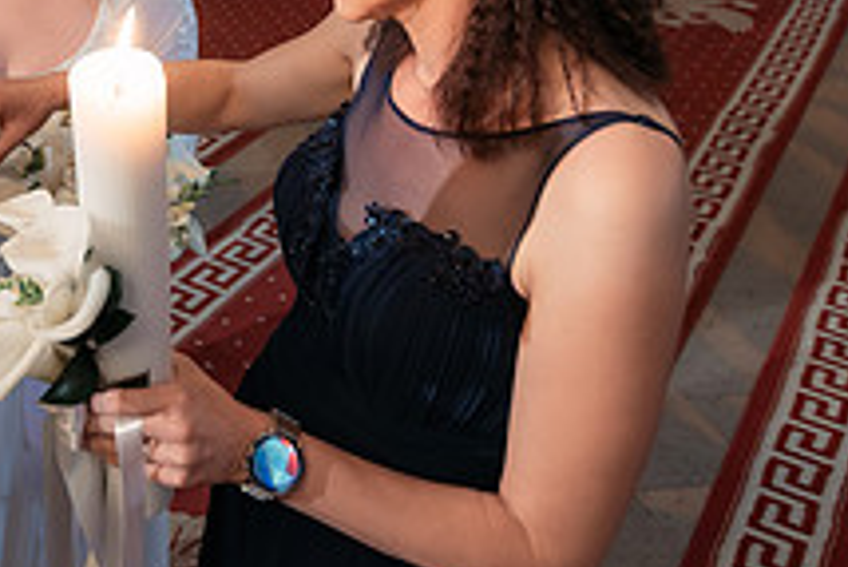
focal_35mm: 50
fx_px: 1179
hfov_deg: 35.9
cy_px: 45
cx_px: 10
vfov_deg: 26.1
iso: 1600
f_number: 2.8
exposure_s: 1/125
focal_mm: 15
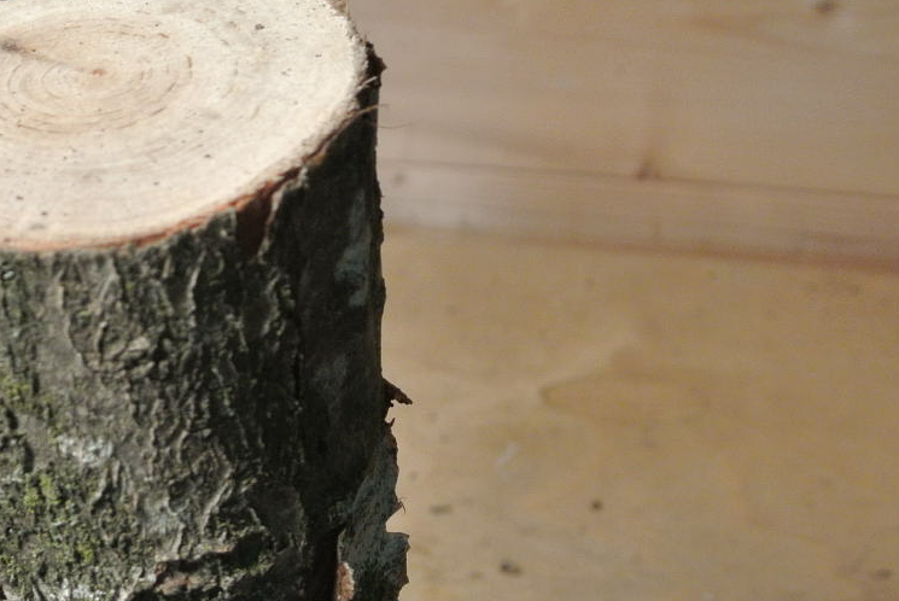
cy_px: 717
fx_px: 1949
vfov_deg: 16.8
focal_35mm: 78
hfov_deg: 25.4
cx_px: 151
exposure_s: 1/60
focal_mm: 11.4
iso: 450
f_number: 3.5
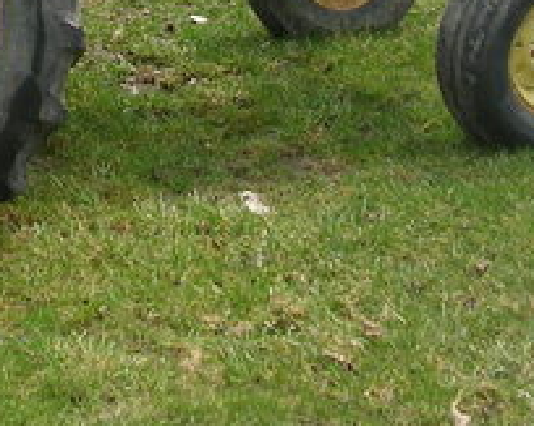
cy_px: -86
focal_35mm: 99
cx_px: 68
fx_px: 1564
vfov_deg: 15.0
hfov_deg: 19.1
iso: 50
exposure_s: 1/506
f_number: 2.8
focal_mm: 5.8
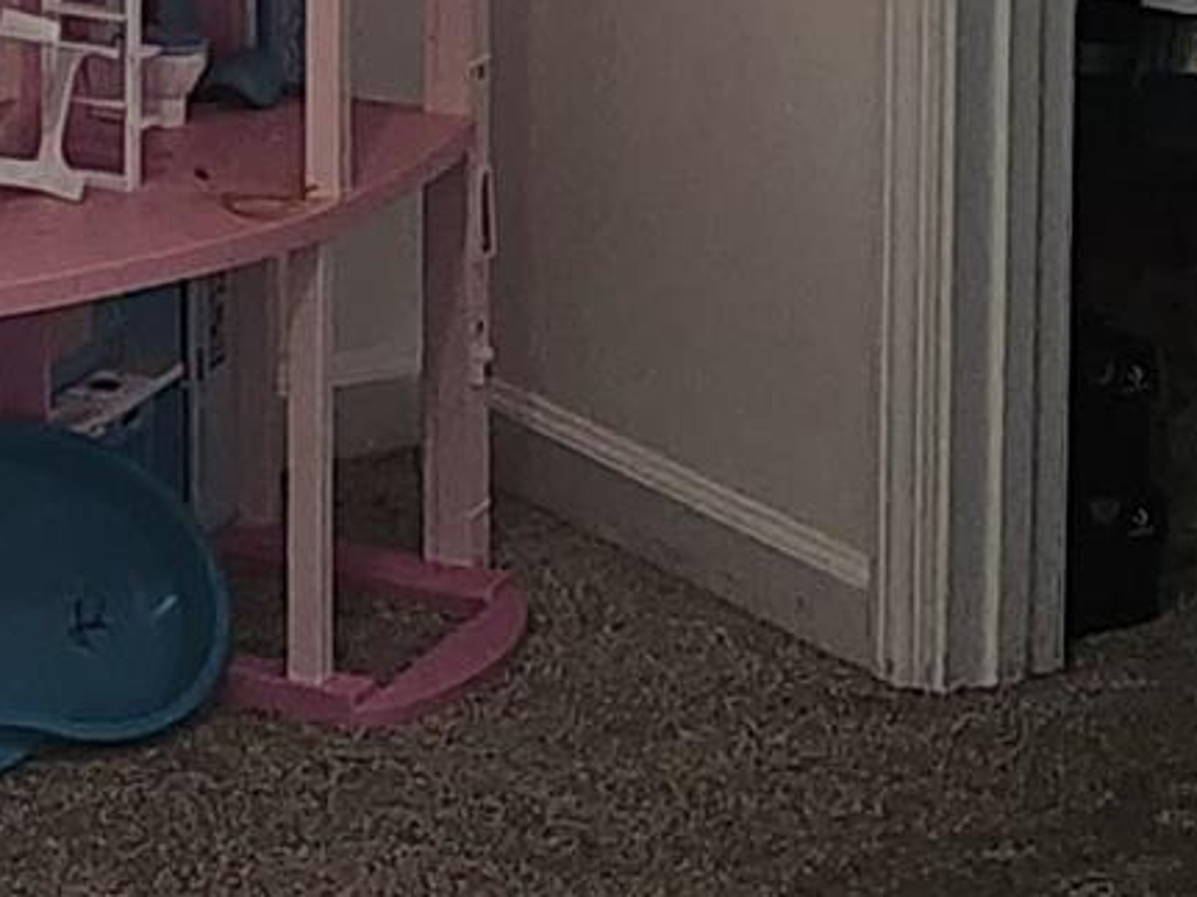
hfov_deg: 11.8
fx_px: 5669
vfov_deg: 8.6
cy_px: -853
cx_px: -317
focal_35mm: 164
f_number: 1.7
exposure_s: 1/60
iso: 80
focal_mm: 6.3
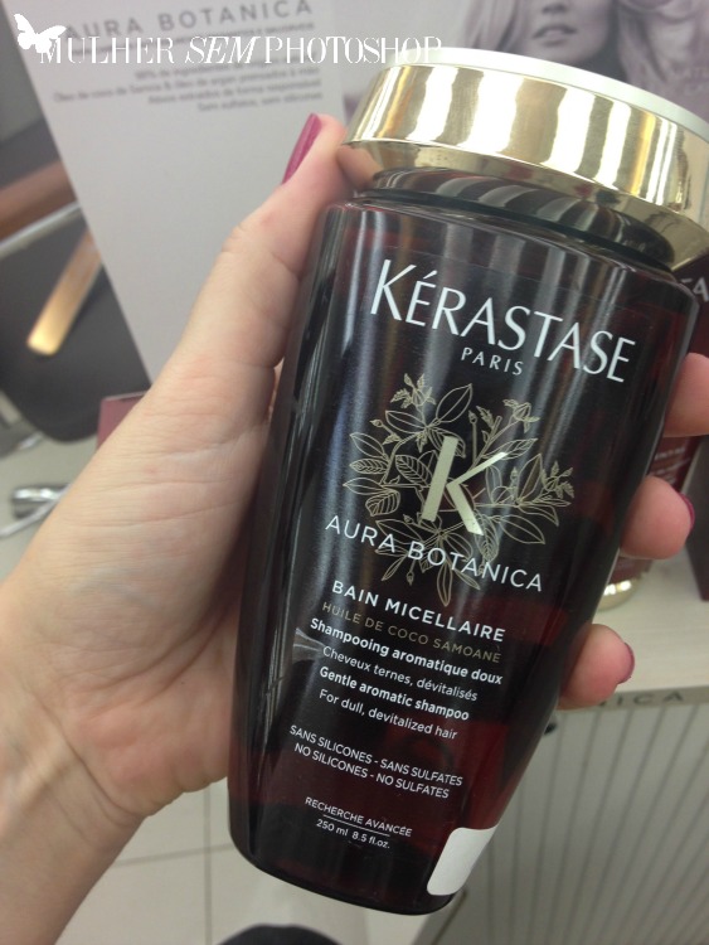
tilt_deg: -47.3
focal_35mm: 33
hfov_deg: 43.0
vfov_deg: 55.3
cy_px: 472
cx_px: 354
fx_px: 901
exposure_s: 1/20
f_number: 2.4
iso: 64
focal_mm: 4.12
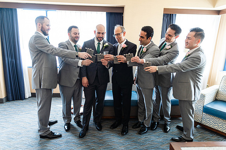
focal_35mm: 24
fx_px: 151
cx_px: 113
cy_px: 75
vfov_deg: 53.2
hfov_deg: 73.7
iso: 1000
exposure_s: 1/200
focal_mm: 24
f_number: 2.2
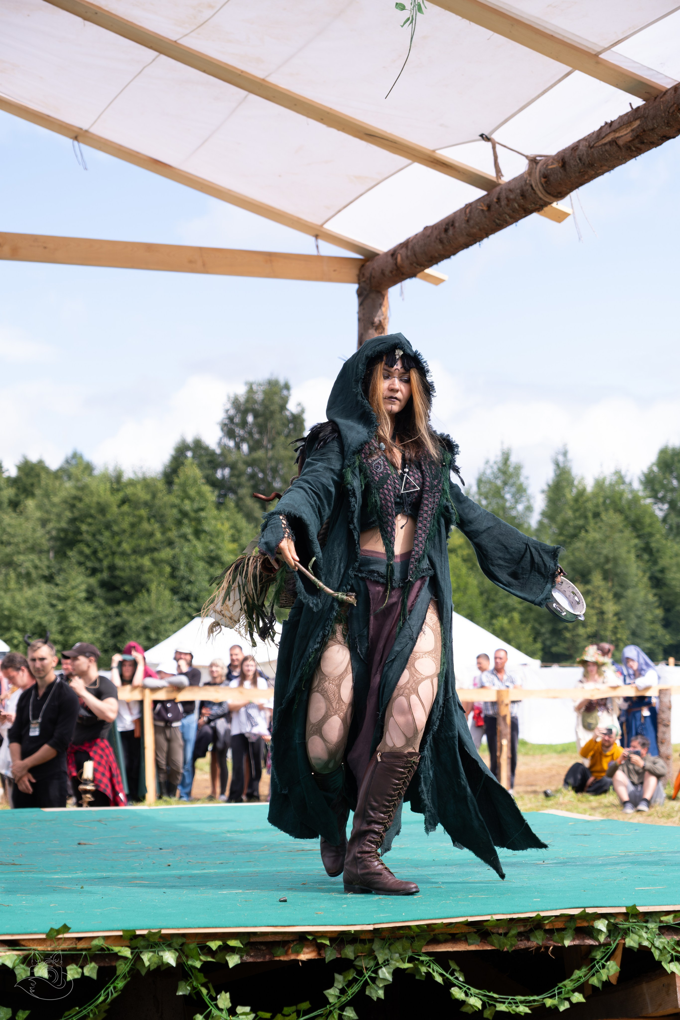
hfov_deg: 21.2
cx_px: 340
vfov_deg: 31.4
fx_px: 1813
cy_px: 510
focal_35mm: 64
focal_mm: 42.7
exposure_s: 1/1250
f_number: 3.2
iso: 200
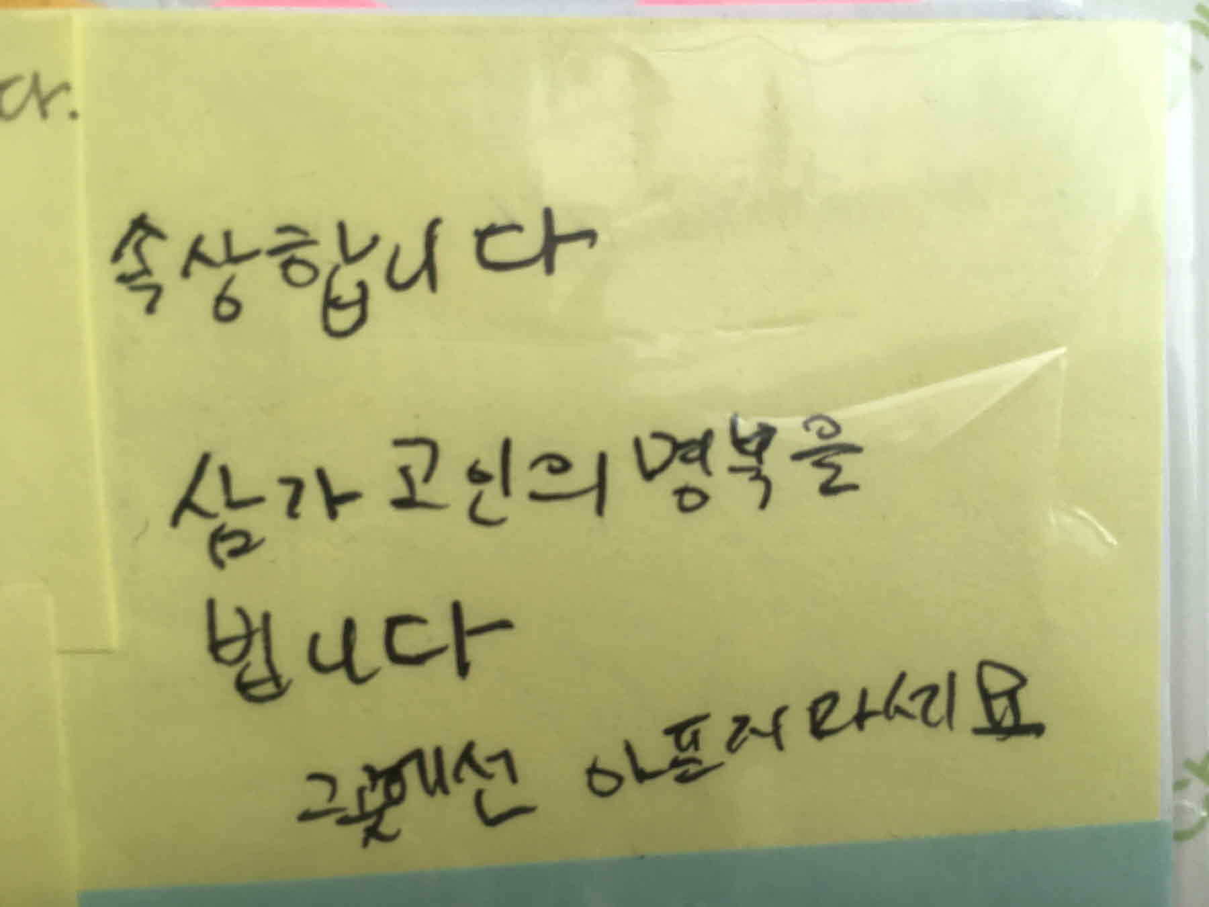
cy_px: 454
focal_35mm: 29
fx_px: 1013
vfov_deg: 48.2
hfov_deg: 61.7
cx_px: 604
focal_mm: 4.15
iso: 32
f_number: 2.2
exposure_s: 1/120
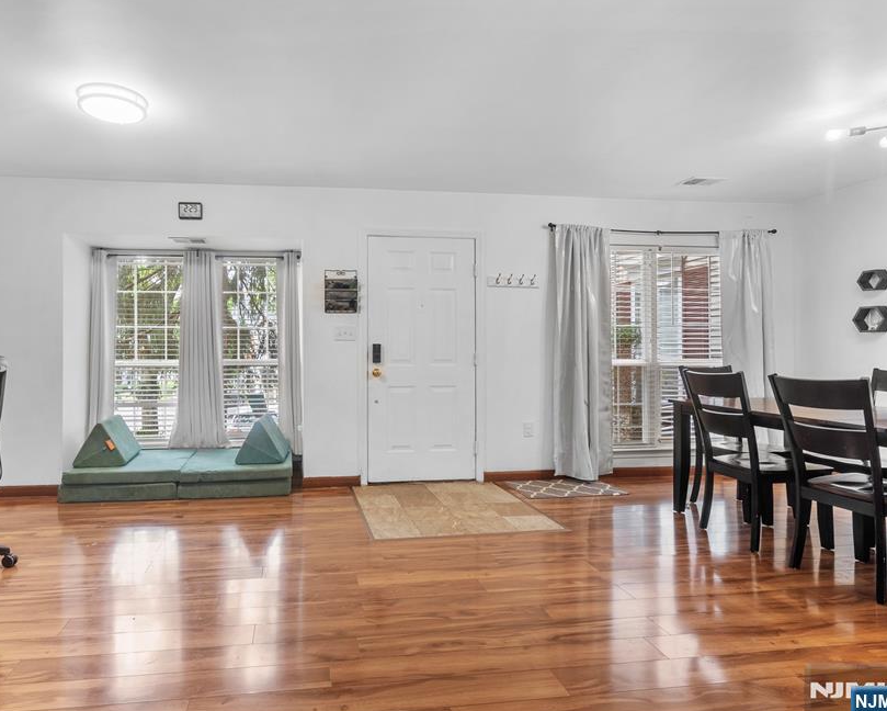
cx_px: 355
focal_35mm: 19
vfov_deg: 70.9
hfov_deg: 82.3
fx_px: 499
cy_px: 342
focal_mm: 16
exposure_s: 1/1.25
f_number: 9
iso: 250
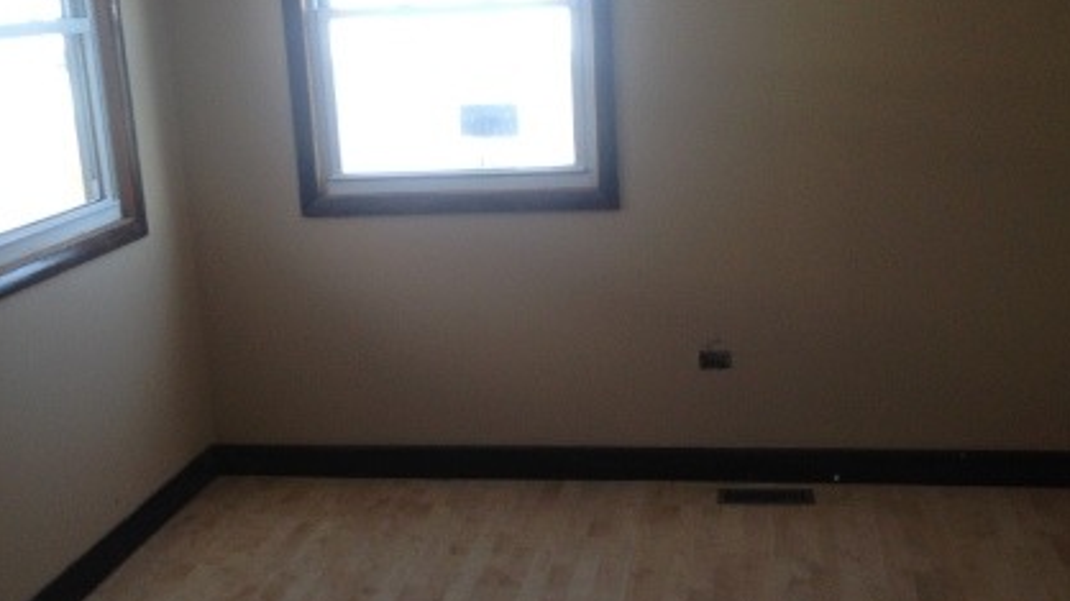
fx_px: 1560
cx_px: 471
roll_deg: +1.1
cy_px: 391
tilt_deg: -14.5
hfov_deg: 37.8
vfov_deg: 21.8
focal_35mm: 55
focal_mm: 4.12
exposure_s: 1/120
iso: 64
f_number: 2.4
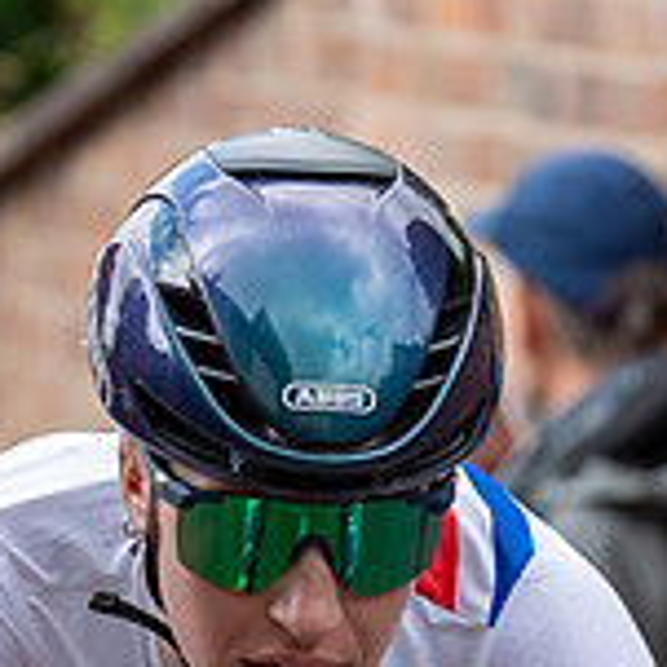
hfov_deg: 2.2
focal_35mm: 791
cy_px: 607
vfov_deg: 2.2
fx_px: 17244
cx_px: 557
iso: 400
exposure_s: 1/1000
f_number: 4
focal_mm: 103
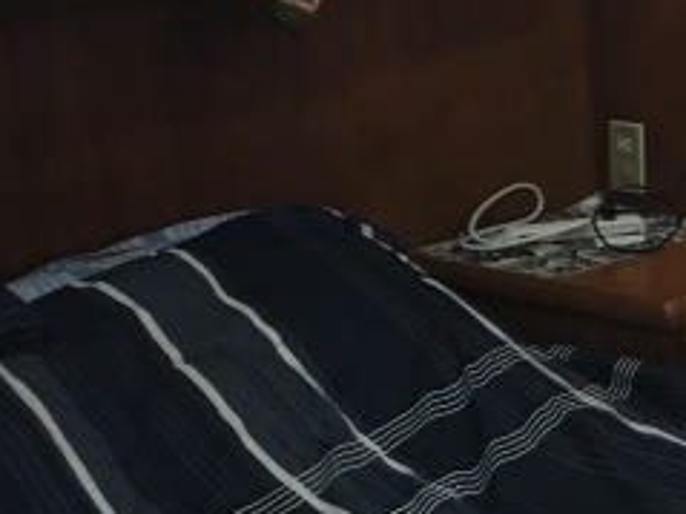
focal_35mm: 97
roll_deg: -1.5
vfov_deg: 15.1
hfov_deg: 18.3
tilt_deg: -10.1
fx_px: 1921
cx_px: 985
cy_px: 101
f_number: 2.2
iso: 400
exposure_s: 1/15
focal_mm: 4.15
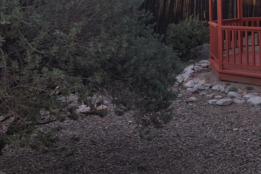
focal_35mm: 50
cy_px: 19
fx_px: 363
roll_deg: +1.9
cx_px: 218
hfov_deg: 37.8
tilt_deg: -3.4
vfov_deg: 26.1
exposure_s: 1/210
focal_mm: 4
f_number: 1.8
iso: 20
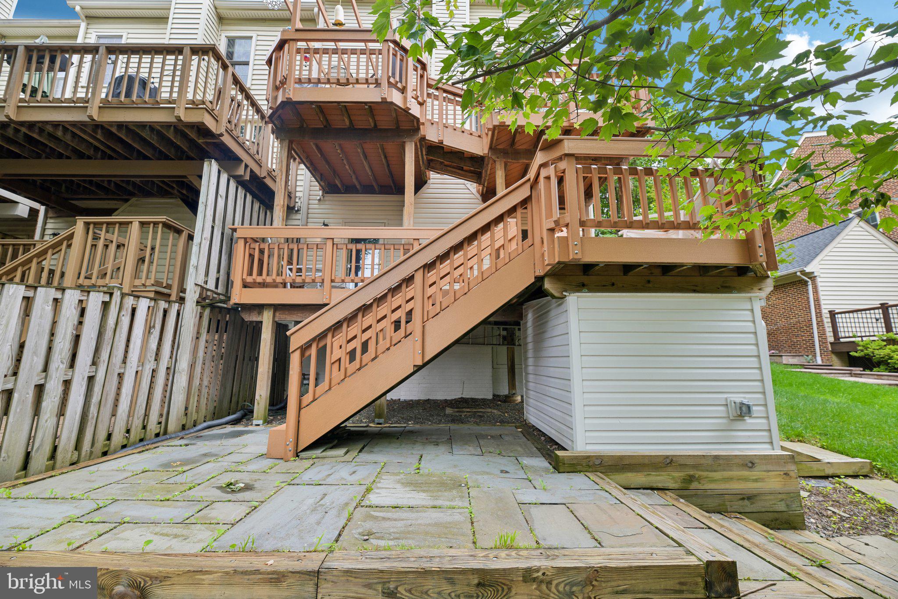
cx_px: 449
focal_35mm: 14
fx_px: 349
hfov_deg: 104.3
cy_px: 300
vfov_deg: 81.2
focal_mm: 14
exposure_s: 1/15
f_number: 8
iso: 110
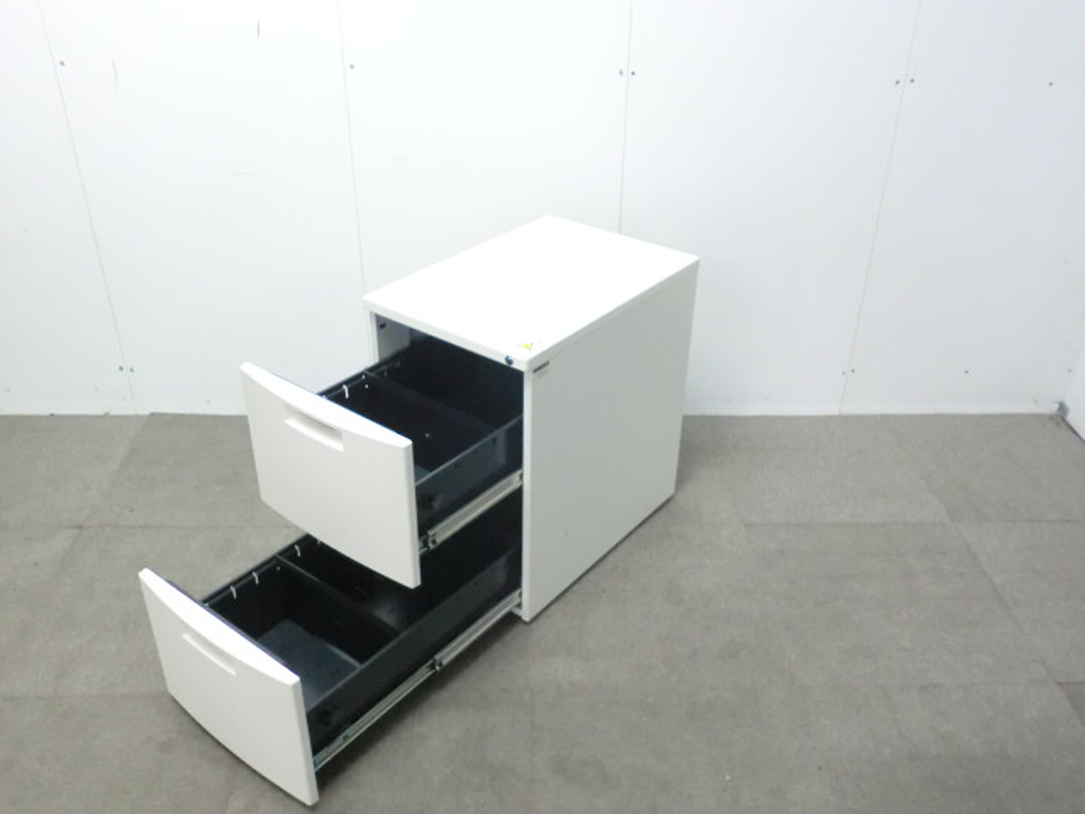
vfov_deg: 44.2
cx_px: 542
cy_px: 407
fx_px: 1003
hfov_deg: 56.8
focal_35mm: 32
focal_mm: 5.8
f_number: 3.5
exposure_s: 1/40
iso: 800
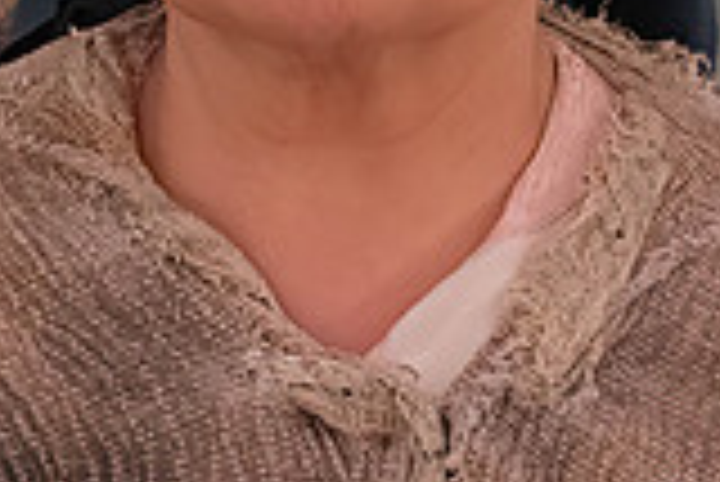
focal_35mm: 253
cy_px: -11
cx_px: 333
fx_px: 5064
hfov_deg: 8.1
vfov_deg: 5.4
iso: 16000
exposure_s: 1/500
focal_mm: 70
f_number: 9
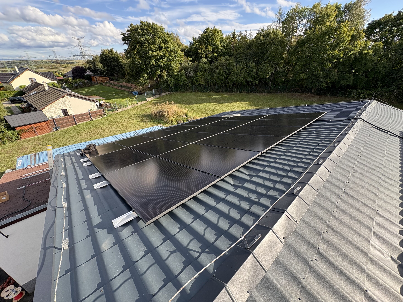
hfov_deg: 102.1
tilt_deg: -28.5
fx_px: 163
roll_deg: -0.9
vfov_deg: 85.7
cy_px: 151
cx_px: 202
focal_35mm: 14
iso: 50
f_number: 2.2
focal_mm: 2.22
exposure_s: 1/412
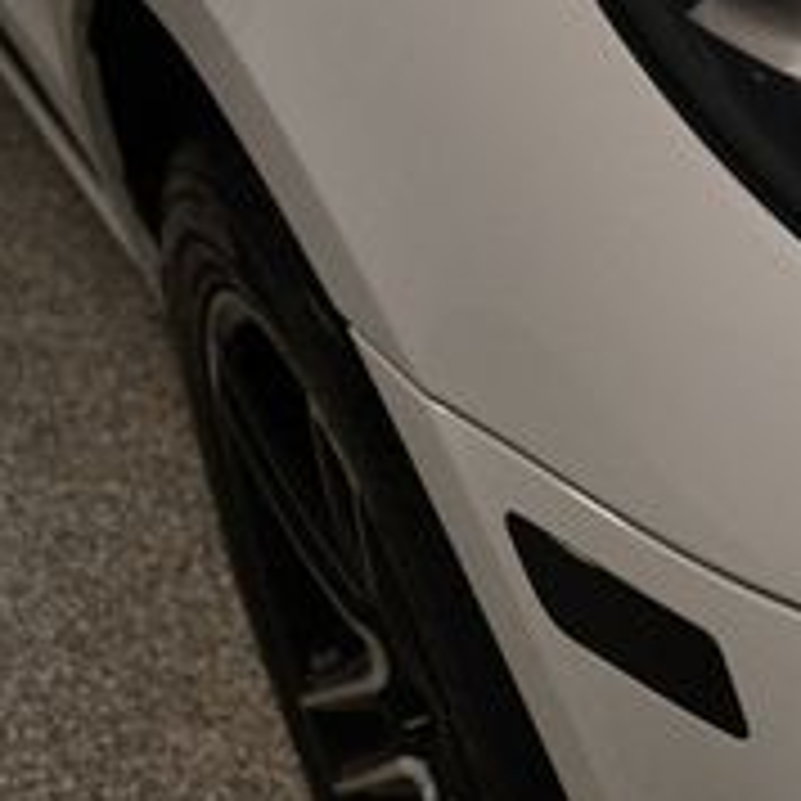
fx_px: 2644
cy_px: 446
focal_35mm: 101
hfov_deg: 15.8
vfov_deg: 17.2
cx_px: 1206
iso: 800
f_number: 3.5
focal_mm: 22
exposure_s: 1/250
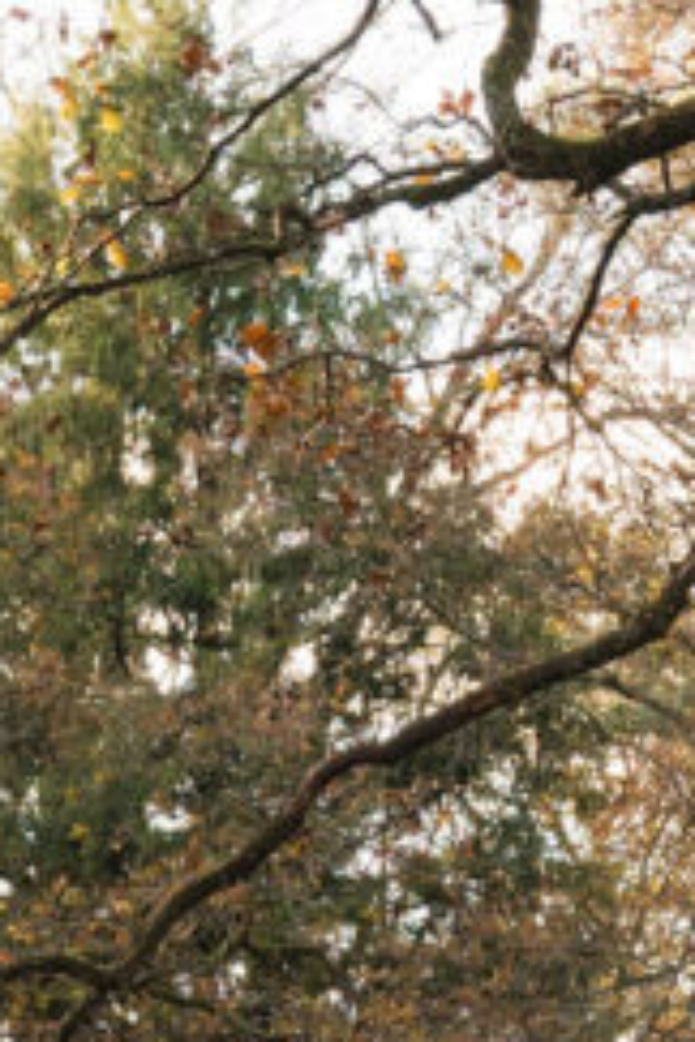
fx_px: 6341
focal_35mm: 219
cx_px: 873
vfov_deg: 9.3
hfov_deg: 6.2
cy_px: 1132
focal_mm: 35
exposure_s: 1/250
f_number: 7.1
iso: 800
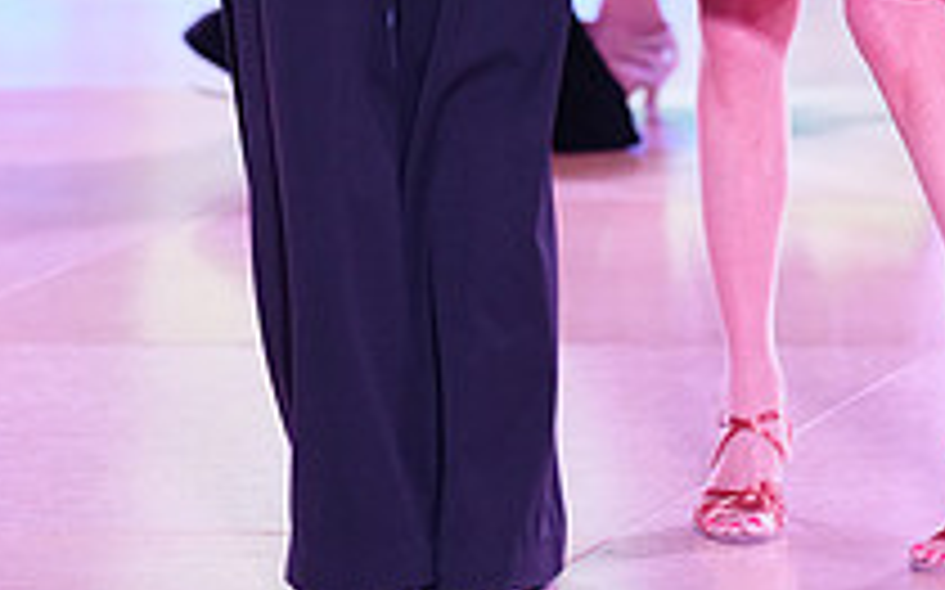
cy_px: -608
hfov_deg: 6.1
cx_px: 691
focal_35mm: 344
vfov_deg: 3.8
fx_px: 8855
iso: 2500
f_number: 2.8
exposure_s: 1/500
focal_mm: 122
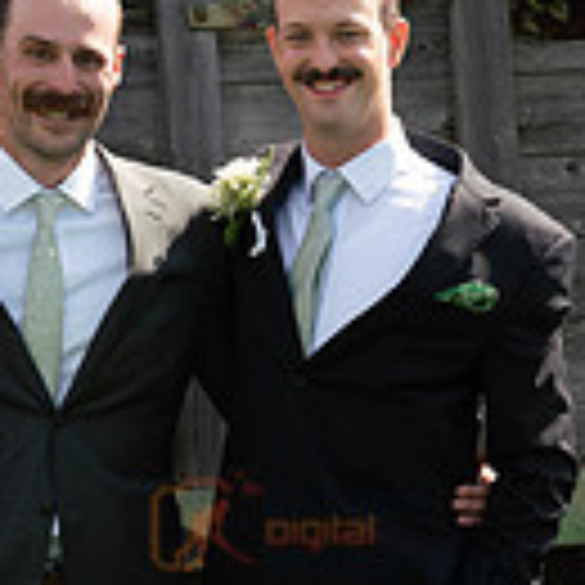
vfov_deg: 9.7
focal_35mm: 179
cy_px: 540
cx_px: 342
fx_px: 3422
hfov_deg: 9.8
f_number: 4.5
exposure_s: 1/1000
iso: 400
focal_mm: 61
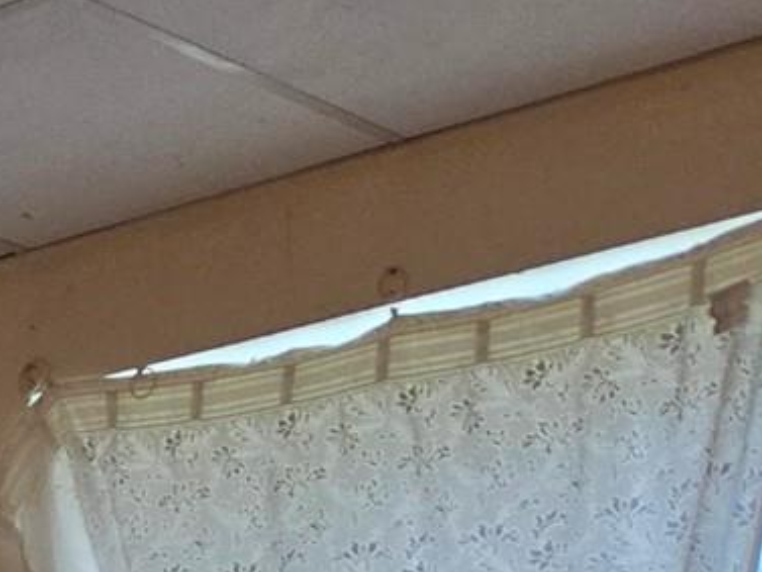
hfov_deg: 12.6
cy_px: 1385
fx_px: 2752
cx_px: -1017
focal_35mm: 125
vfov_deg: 10.3
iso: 250
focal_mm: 5.4
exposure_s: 1/120
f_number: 1.8
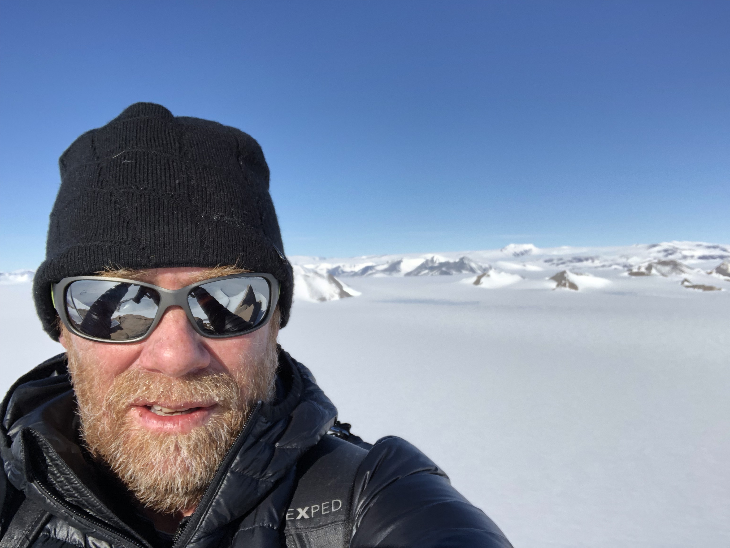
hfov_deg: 56.8
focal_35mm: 32
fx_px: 675
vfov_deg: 44.2
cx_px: 365
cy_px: 274
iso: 20
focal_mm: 2.87
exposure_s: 1/1115
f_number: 2.2
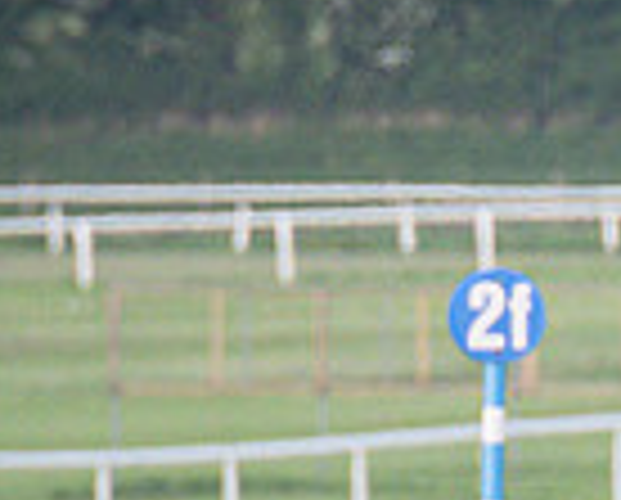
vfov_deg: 0.6
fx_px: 46211
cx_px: 968
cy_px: 900
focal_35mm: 2509
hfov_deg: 0.8
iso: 800
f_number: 4
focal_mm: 280
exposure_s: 1/1600
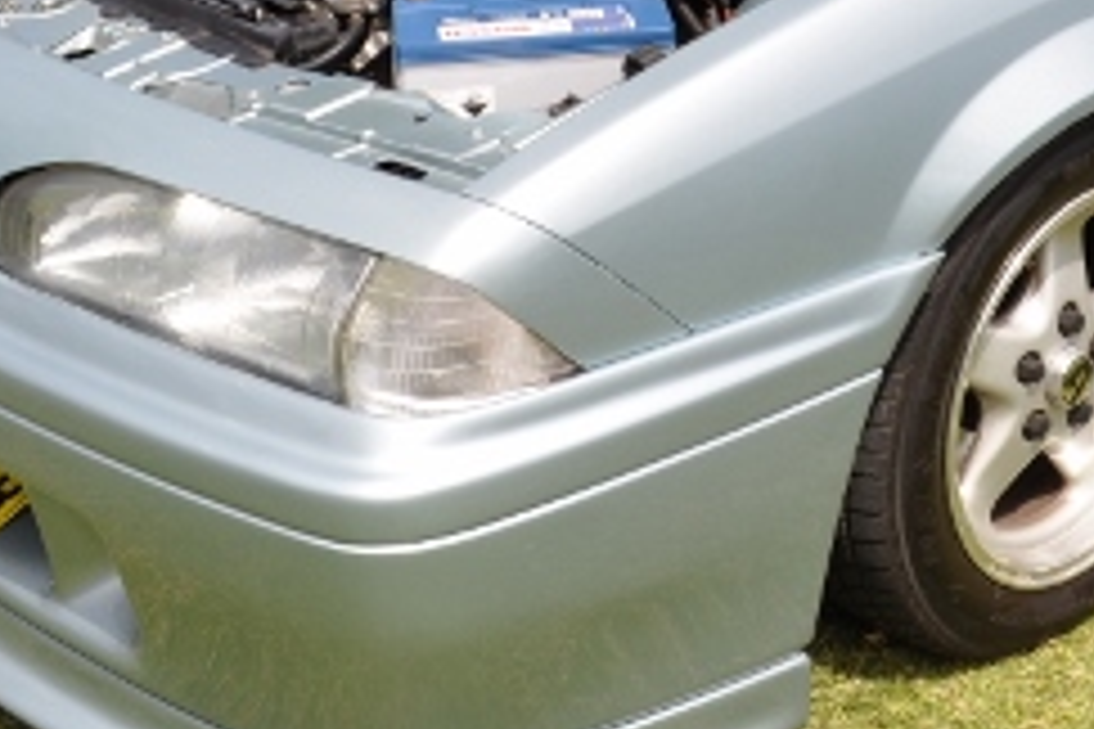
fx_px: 2157
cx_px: 918
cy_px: -115
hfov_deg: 27.7
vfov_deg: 18.3
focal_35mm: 71
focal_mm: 18
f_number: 11
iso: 500
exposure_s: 1/500
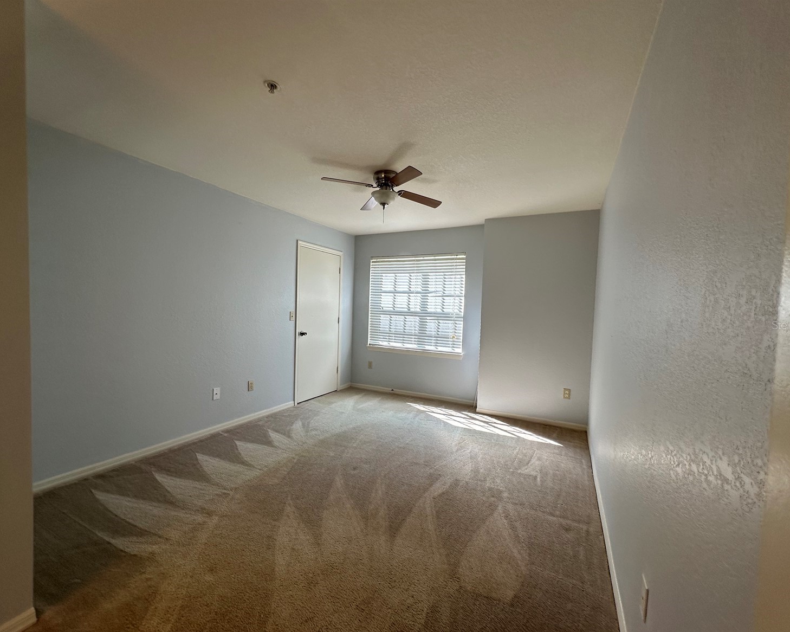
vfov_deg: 84.0
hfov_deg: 96.8
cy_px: 325
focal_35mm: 15
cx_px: 390
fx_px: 351
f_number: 2.2
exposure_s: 1/120
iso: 50
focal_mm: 2.22
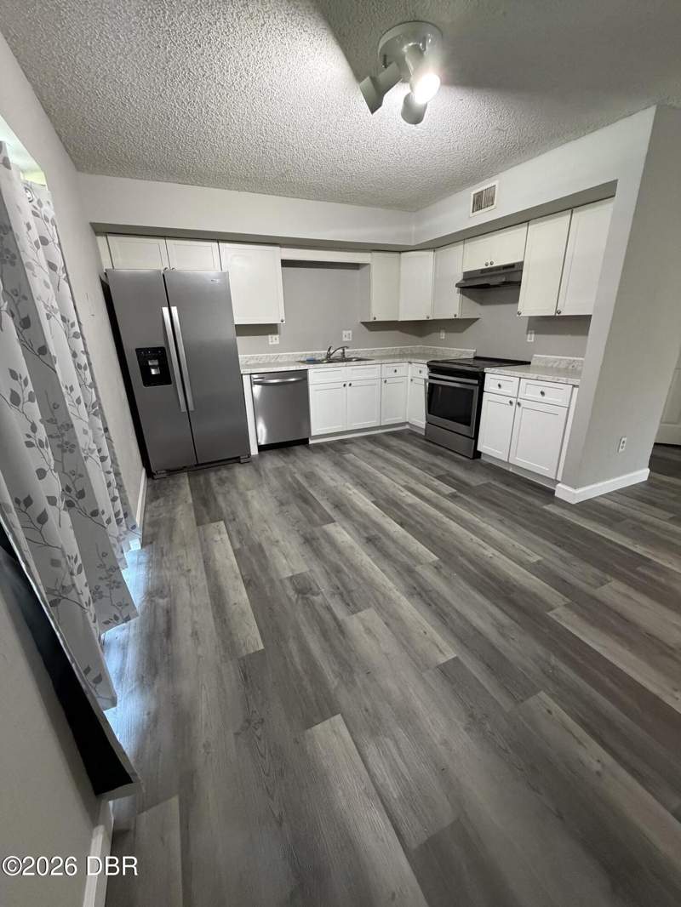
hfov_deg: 85.7
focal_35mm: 14
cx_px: 340
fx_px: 367
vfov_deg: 102.1
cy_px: 454
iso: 640
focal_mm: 2.22
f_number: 2.2
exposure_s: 1/60
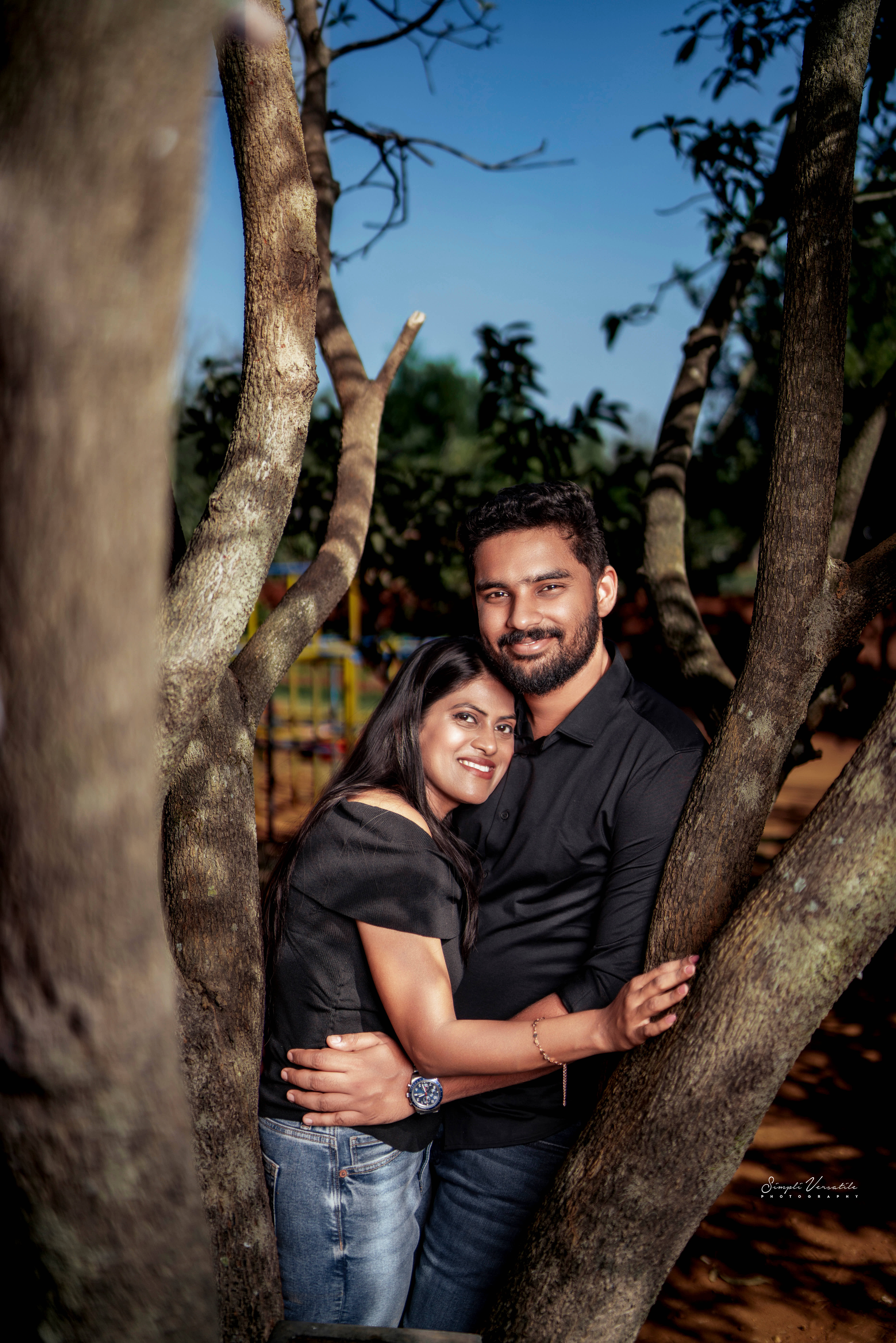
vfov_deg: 54.4
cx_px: 448
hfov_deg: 37.9
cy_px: 672
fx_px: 1306
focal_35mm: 35
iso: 50
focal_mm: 35
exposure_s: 1/4000
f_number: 1.6
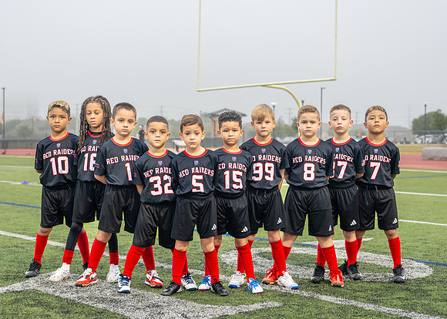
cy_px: 174
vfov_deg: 22.1
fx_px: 815
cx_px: 207
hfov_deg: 30.7
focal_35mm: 64
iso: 1000
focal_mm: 50
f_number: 3.5
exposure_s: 1/500
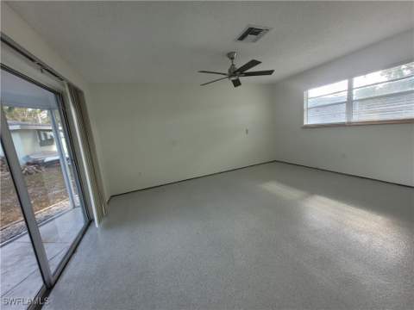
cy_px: 155
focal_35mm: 13
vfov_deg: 89.9
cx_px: 207
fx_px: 155
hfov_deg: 106.2
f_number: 2.2
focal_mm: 1.74
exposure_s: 1/60
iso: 50
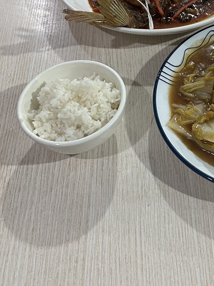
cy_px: 64
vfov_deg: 34.6
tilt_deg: -49.8
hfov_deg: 25.5
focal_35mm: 54
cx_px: 221
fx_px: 445
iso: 250
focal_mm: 6.86
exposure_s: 1/50
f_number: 1.78
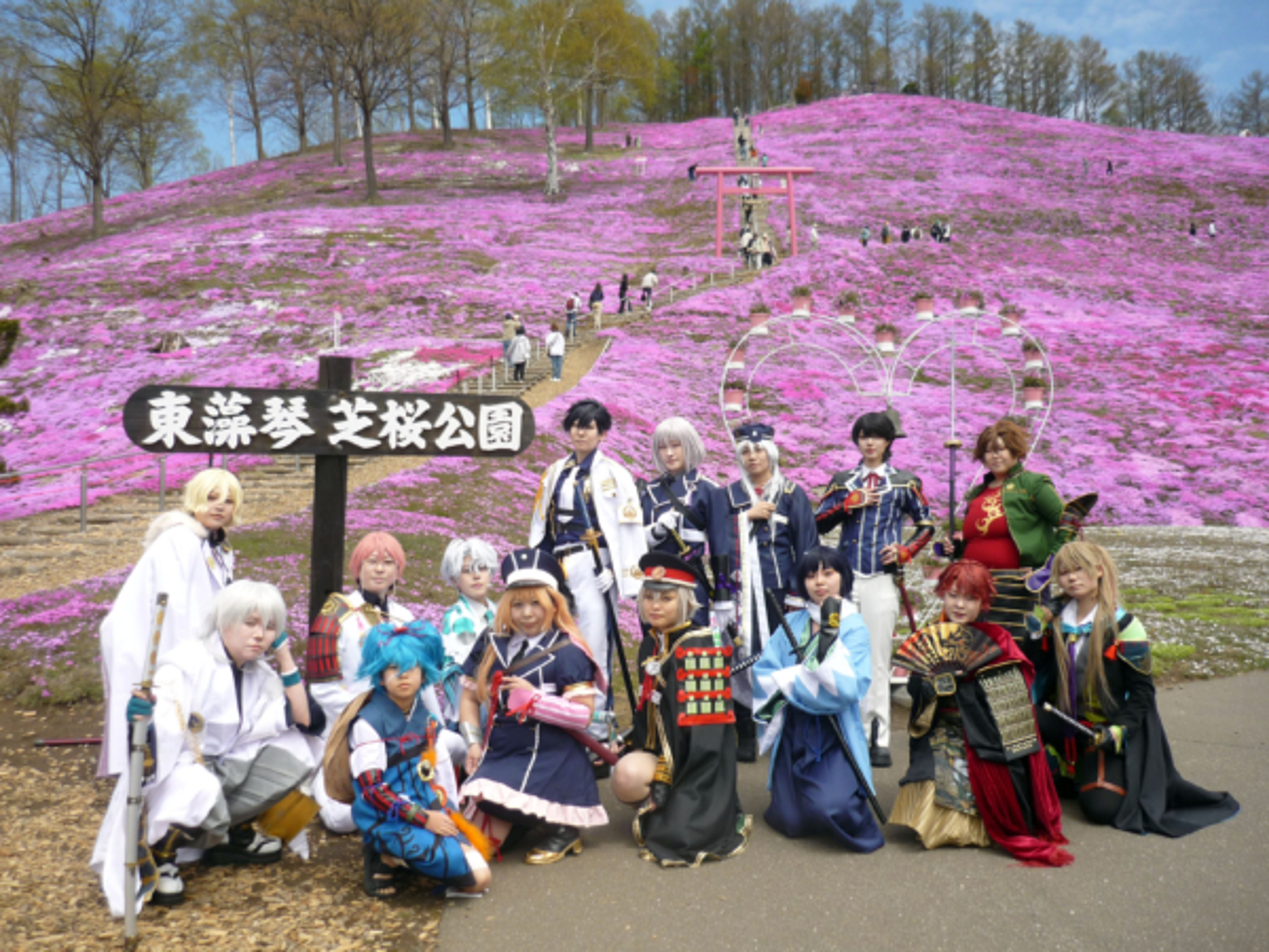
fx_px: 1210
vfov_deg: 42.9
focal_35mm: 33
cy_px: 476
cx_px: 634
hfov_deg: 55.4
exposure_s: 1/1000
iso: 100
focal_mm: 5.5
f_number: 2.8
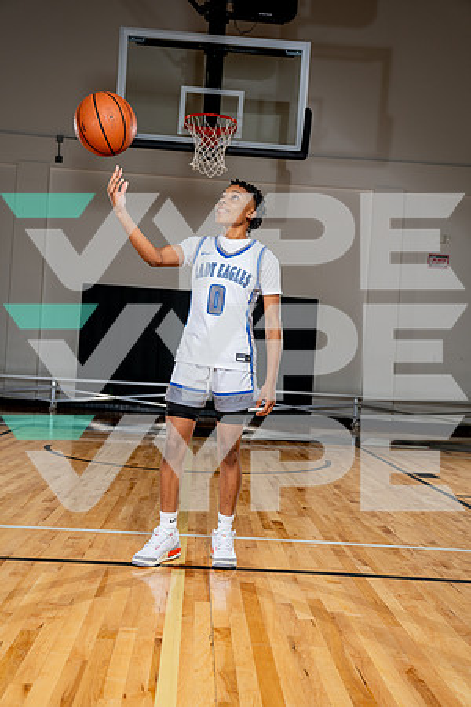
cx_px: 236
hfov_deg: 32.6
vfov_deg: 47.4
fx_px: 805
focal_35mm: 41
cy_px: 354
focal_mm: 41
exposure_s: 1/250
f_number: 5.6
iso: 200
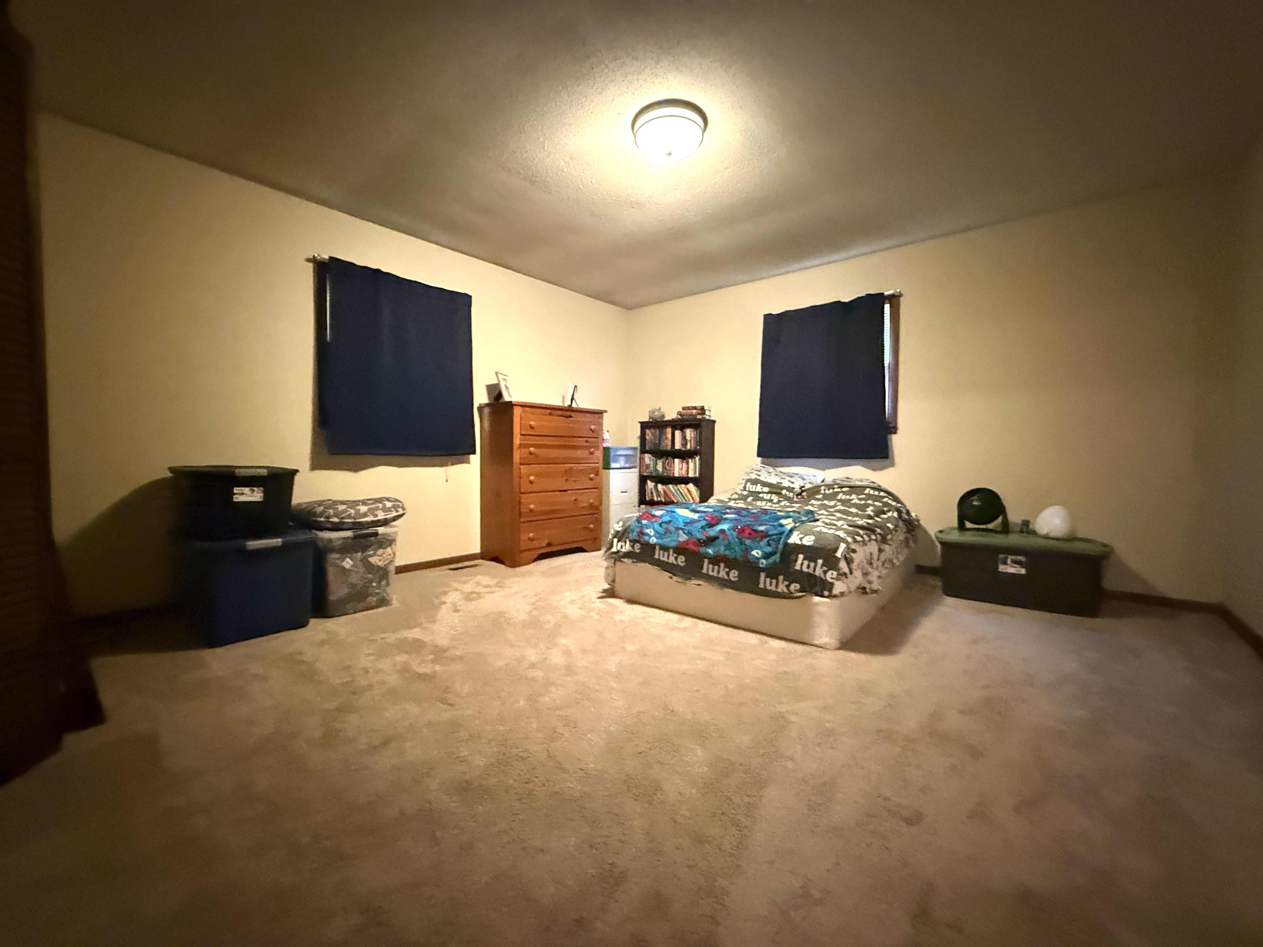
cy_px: 474
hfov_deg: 102.1
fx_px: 511
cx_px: 632
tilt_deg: -2.4
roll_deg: -1.1
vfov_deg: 85.7
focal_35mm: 14
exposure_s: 1/30
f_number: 2.2
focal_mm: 2.22
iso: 1250
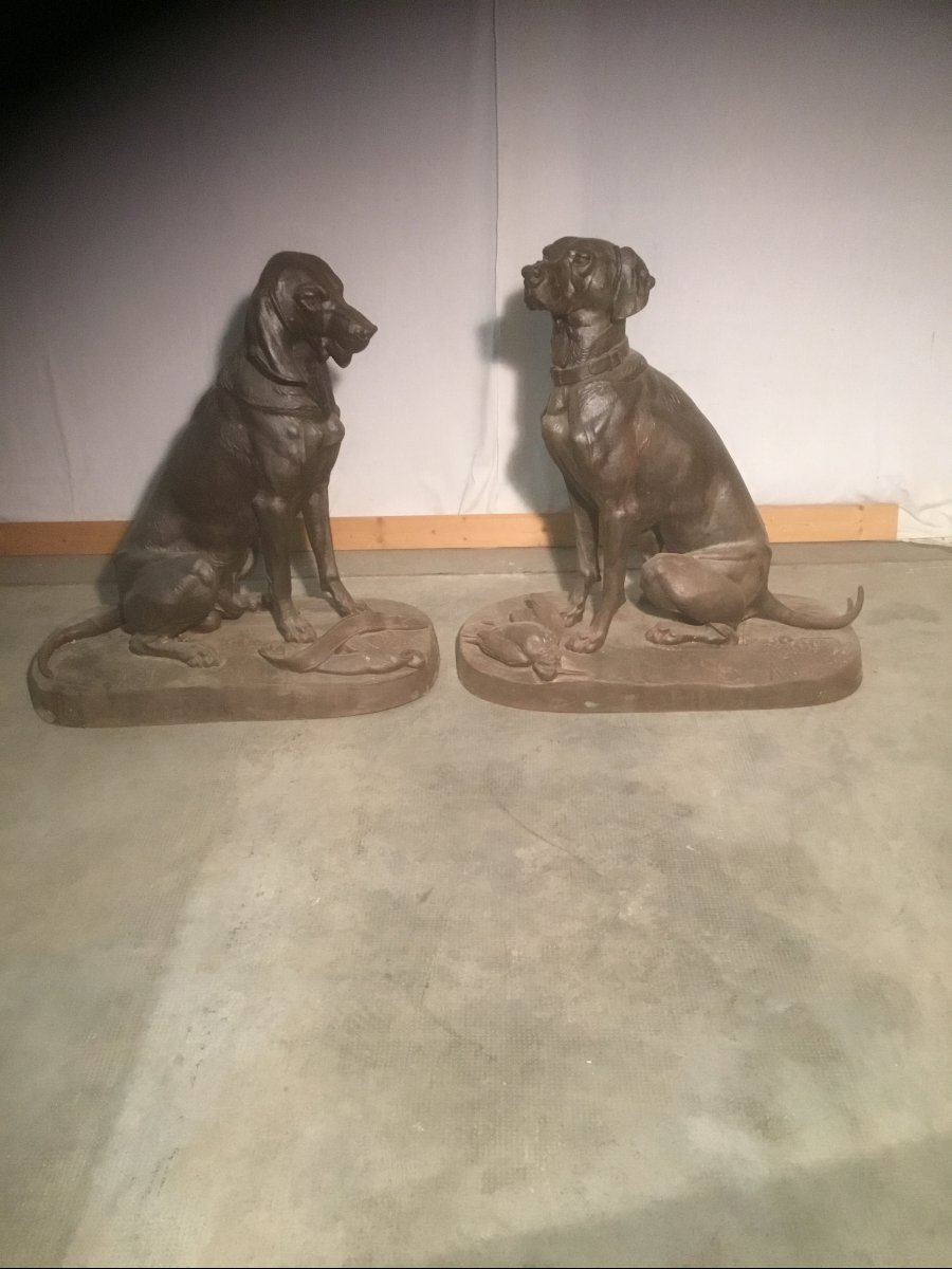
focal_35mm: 31
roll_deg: +0.6
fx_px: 1137
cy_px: 634
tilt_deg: -27.8
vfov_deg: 58.4
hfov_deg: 45.4
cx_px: 476
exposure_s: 1/33
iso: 250
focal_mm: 3.3
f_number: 2.4
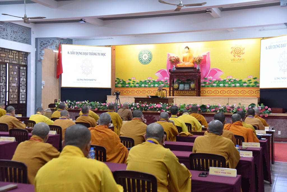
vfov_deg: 29.3
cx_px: 144
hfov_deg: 42.7
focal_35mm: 46
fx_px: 367
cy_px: 96
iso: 4000
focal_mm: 46
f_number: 4
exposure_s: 1/160
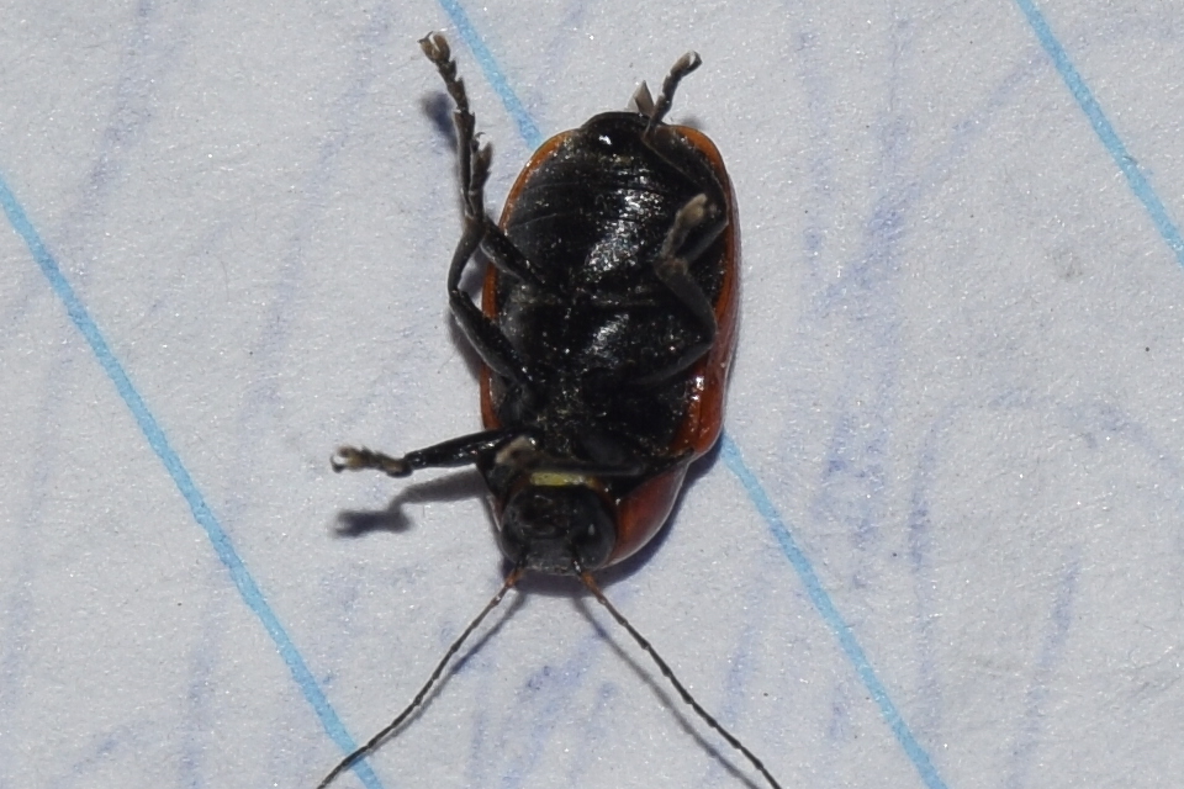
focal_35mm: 210
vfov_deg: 6.5
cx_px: 592
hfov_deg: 9.8
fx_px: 6906
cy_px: 394
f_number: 13
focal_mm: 140
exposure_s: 1/160
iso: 100
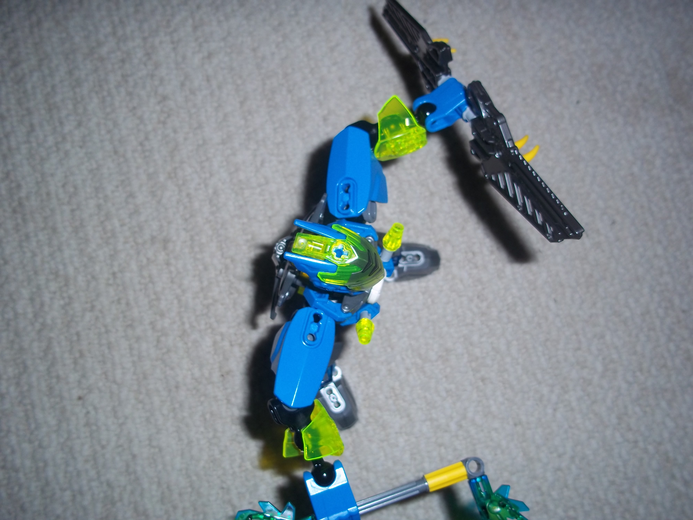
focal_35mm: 36
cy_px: 260
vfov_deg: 39.7
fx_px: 721
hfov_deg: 51.4
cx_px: 346
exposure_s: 1/30
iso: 80
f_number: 3.1
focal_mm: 6.5
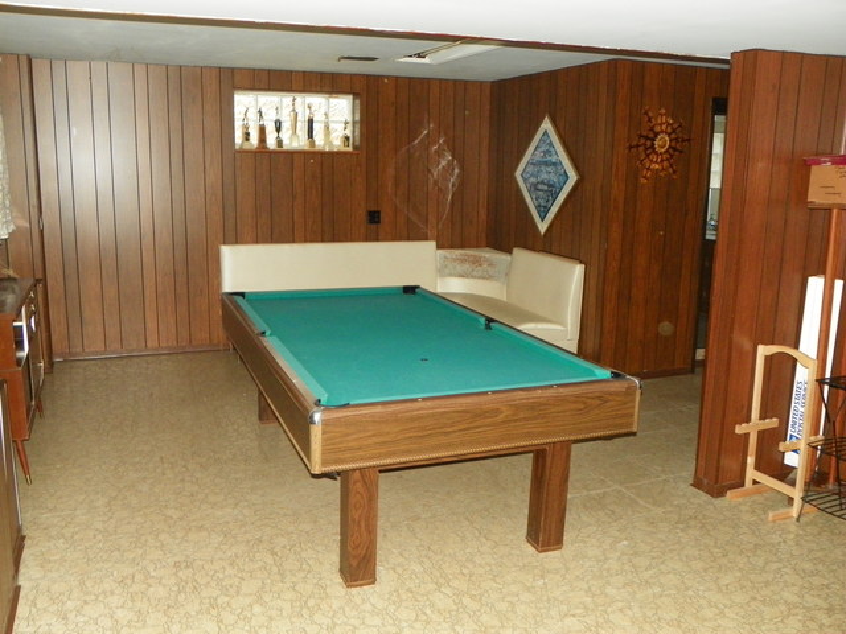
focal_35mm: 31
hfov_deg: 58.4
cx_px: 423
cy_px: 317
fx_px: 758
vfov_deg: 45.4
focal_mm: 5.5
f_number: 2.8
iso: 250
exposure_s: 1/125
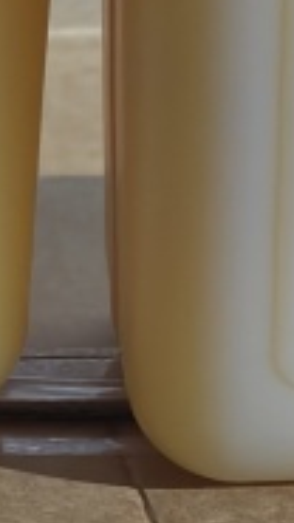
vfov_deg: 14.1
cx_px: 105
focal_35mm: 151
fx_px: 2094
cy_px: 476
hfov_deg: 8.0
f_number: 1.8
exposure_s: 1/33.3
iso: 640
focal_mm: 5.59
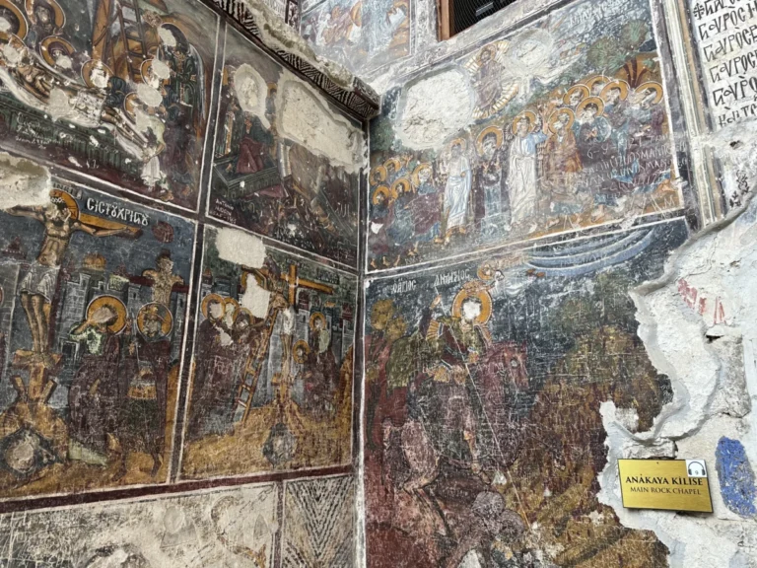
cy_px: 284
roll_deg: -1.0
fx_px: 525
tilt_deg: +13.4
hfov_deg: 71.6
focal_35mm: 24
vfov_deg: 56.8
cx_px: 378
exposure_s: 1/412
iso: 80
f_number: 1.78
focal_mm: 6.86
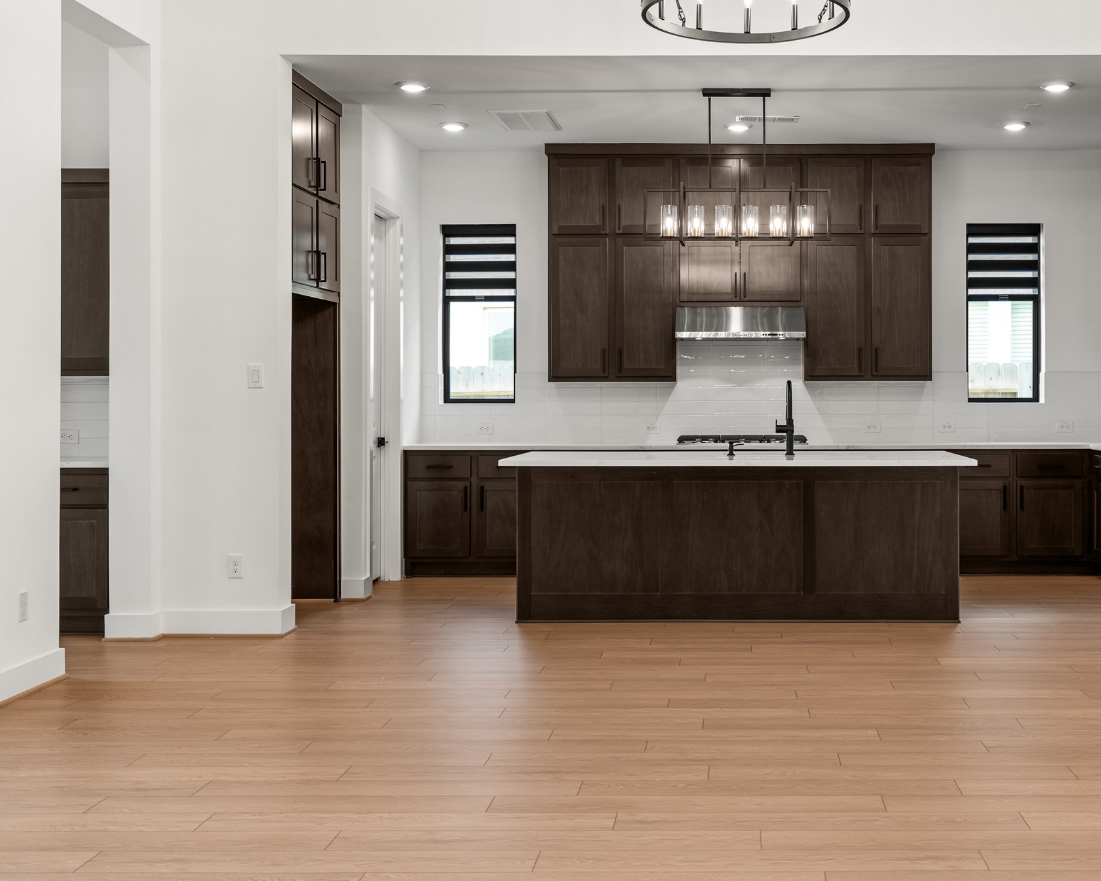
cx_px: 736
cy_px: 395
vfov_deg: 34.1
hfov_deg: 41.5
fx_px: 1434
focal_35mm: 44
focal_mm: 35
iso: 200
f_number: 9
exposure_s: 1/1.67
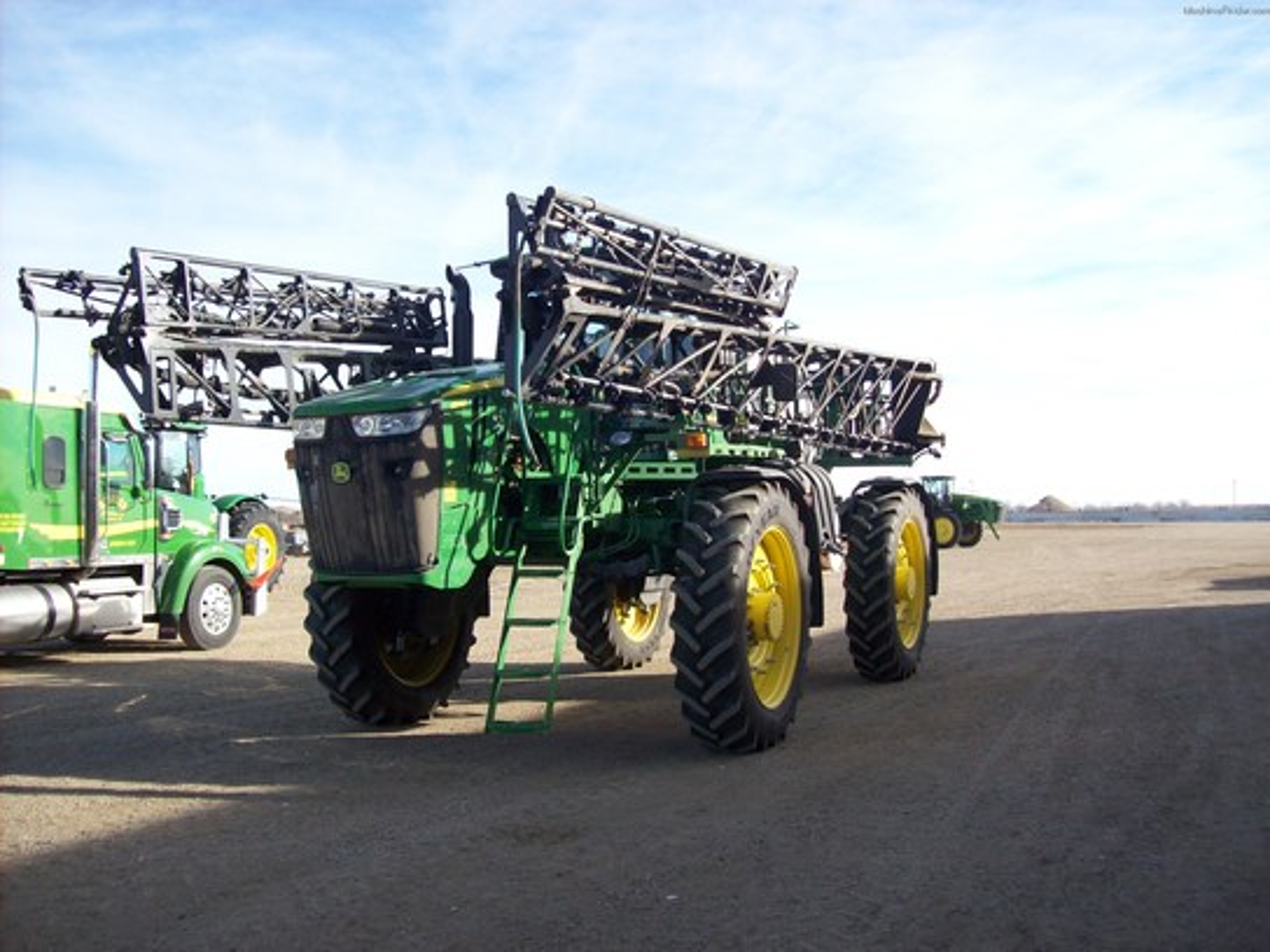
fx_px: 1321
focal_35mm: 36
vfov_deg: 39.7
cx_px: 635
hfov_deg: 51.4
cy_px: 476
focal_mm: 6
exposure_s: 1/585
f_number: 2.7
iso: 80
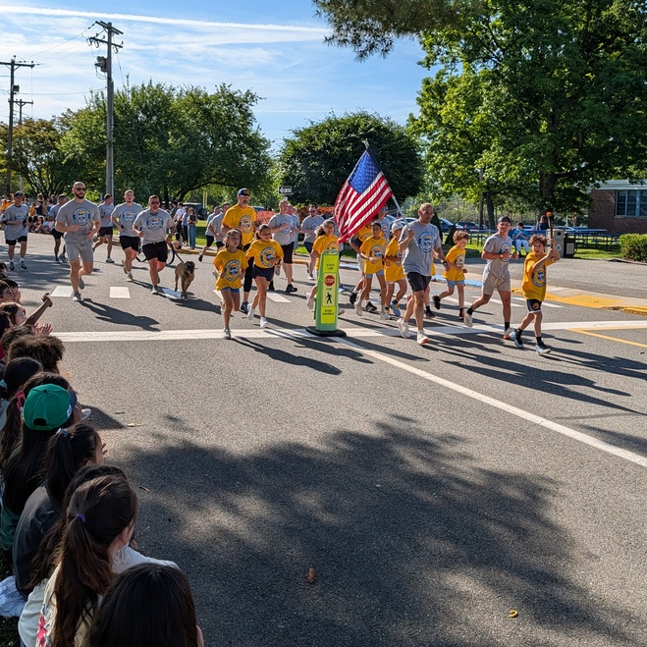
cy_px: 237
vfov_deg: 49.2
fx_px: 698
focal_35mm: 33
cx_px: 313
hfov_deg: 49.7
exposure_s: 1/1462
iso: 23
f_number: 1.68
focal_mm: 6.9
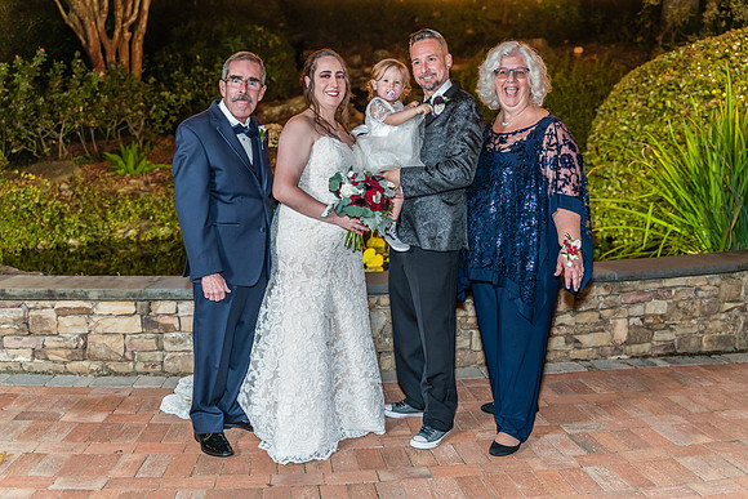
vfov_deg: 35.1
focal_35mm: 38
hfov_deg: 50.7
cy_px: 250
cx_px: 374
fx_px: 790
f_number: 2.8
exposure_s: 1/60
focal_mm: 38
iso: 1000
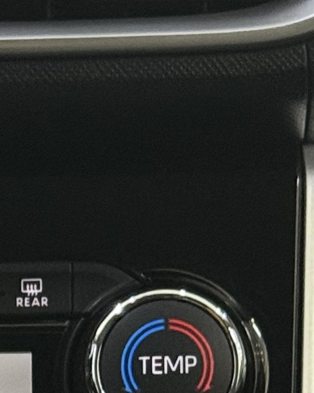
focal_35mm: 250
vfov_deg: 7.4
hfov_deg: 6.1
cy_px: 807
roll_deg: -0.5
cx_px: -132
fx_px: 2904
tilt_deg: -25.0
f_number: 1.78
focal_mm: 6.76
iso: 400
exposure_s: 1/40
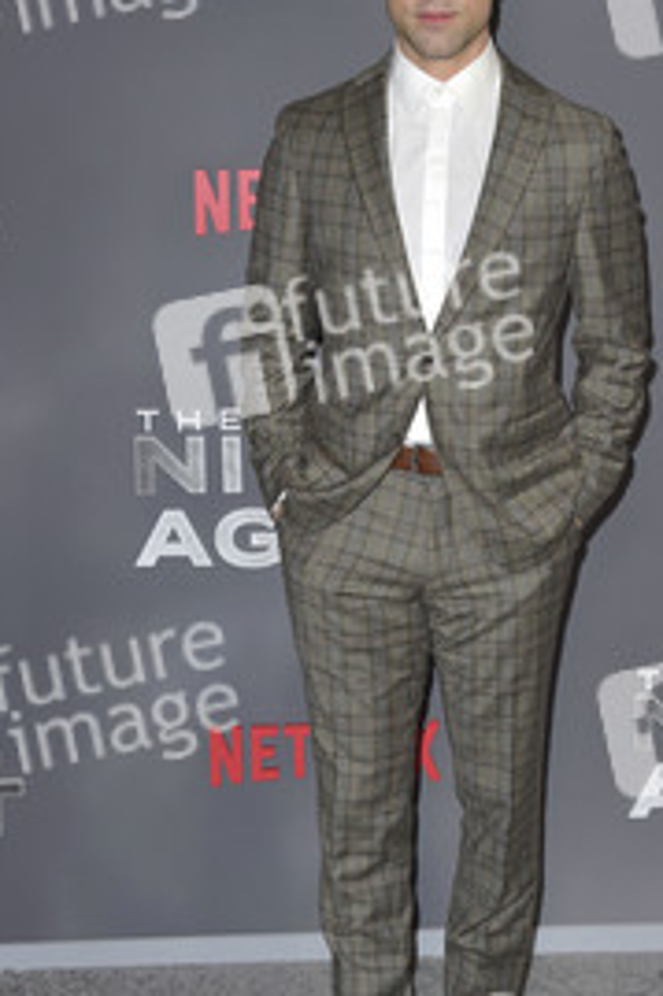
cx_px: 454
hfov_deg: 20.2
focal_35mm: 67
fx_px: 1853
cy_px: 526
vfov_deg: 30.1
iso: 400
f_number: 6.3
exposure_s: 1/250
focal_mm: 45
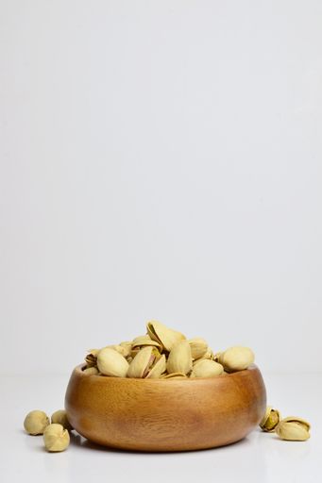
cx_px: 161
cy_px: 242
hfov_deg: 18.2
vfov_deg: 27.0
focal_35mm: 75
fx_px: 1007
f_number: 16
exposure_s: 1/5
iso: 100
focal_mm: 50
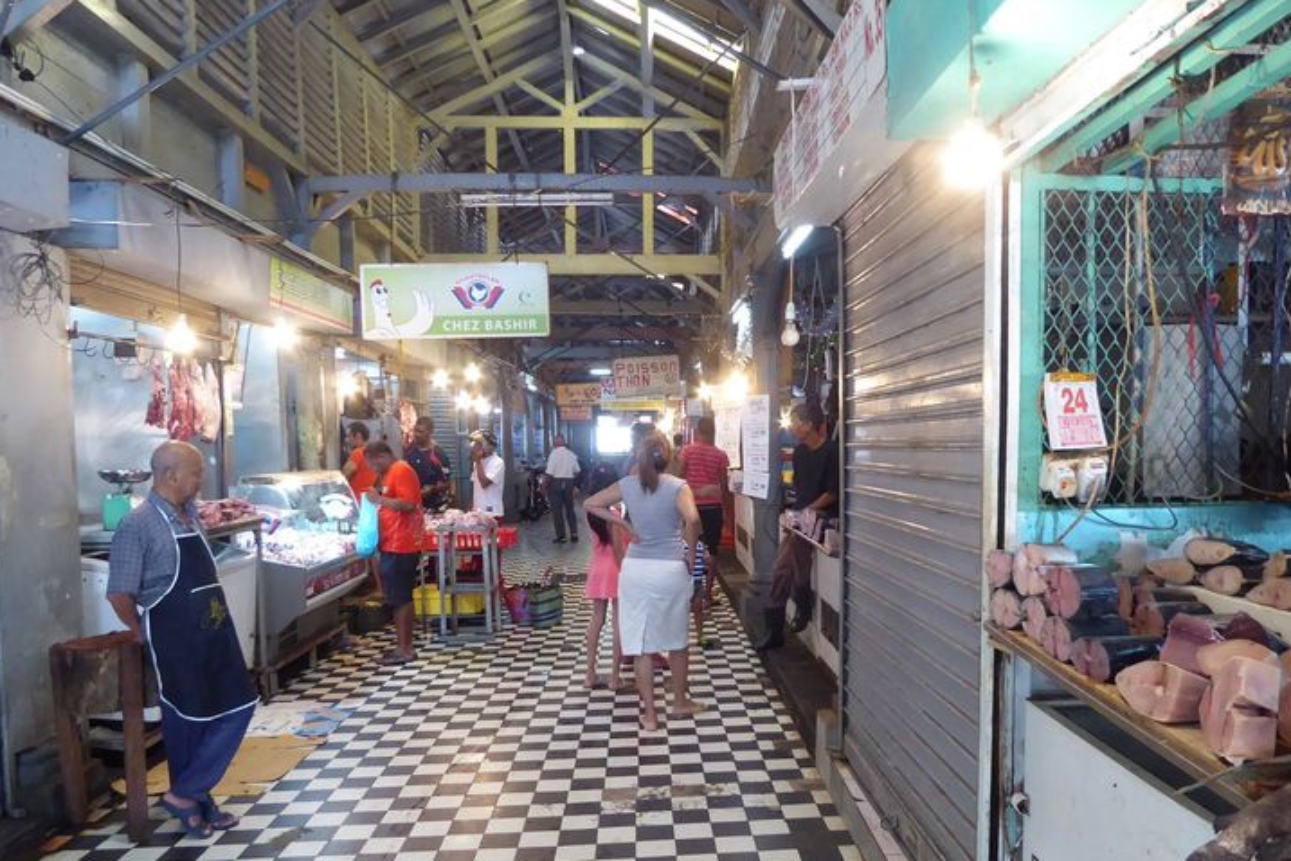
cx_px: 686
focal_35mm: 29
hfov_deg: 63.6
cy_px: 508
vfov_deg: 44.8
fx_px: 1040
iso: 400
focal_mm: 4.3
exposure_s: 1/20
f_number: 3.3
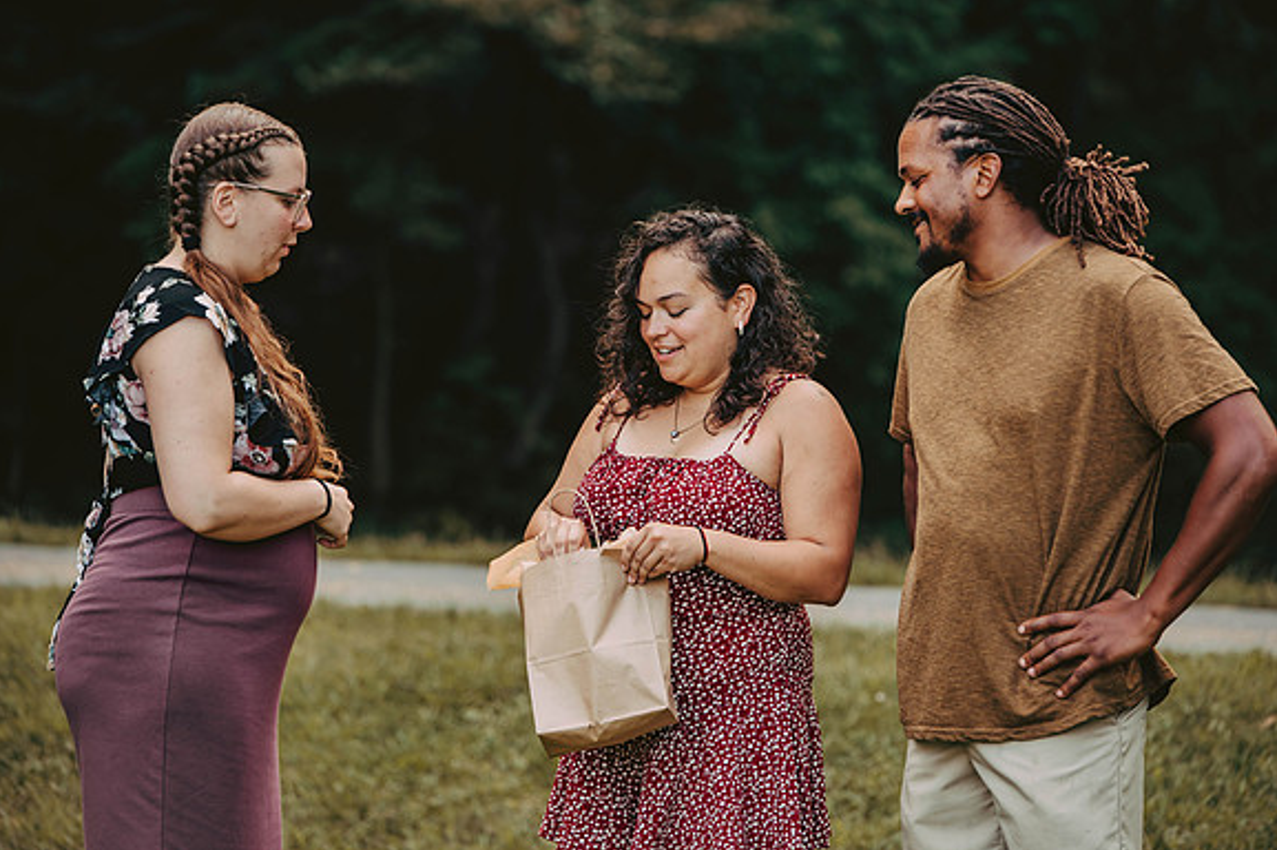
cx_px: 637
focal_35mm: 161
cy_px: 426
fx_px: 5708
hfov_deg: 12.8
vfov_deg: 8.5
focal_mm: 160
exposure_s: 1/100
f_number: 3.5
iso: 250
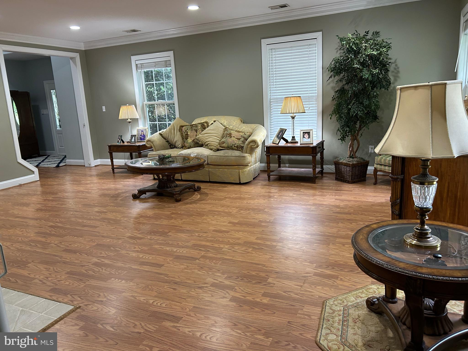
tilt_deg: -11.3
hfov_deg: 67.3
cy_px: 176
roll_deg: +2.2
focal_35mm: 26
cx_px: 234
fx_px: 352
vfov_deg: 53.1
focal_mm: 5.7
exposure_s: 1/60
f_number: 1.5
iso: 200
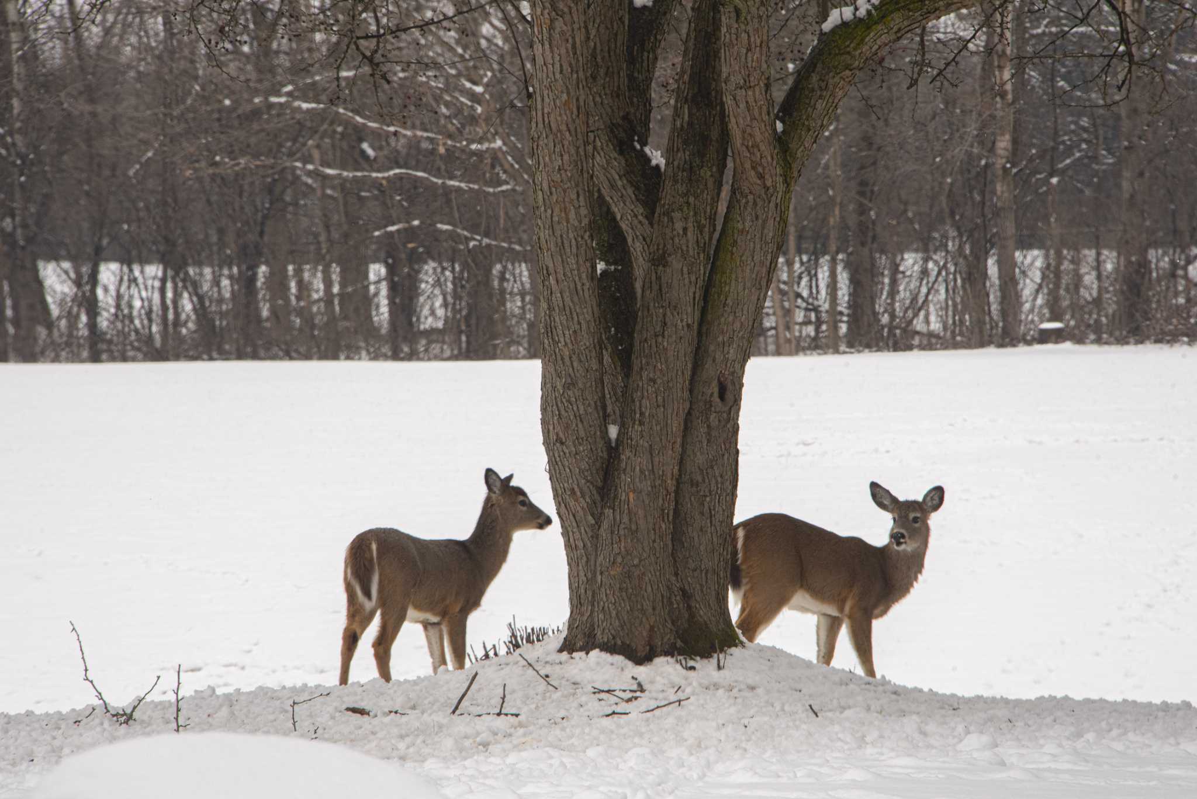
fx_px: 9978
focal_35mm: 300
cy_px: 400
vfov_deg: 4.6
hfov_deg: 6.9
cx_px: 598
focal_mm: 300
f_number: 16
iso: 1600
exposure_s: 1/800
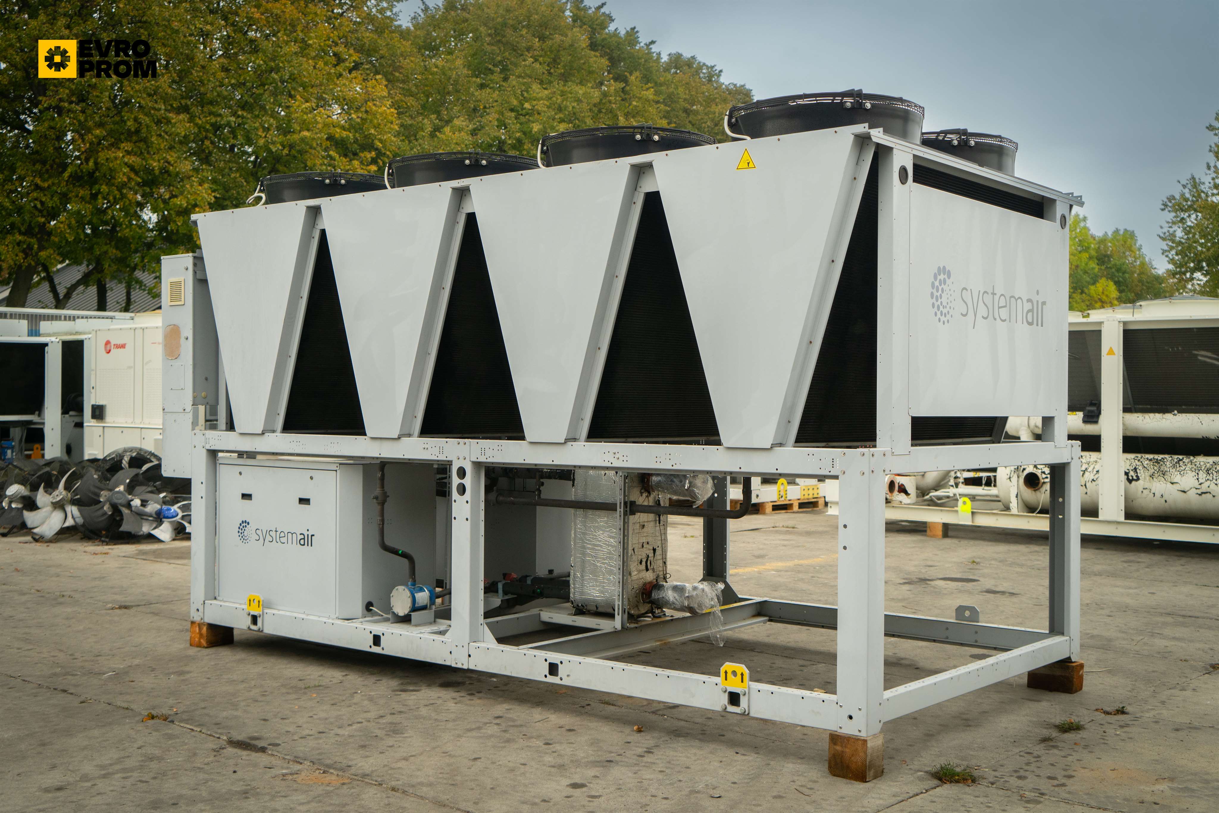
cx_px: 610
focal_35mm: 39
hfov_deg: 49.6
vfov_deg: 34.2
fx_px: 1321
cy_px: 406
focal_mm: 39
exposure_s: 1/100
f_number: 4.5
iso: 400
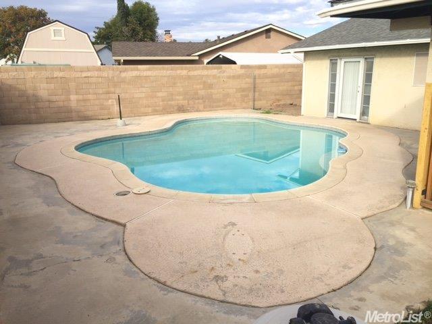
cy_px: 162
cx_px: 216
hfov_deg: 61.7
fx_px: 362
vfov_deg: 48.2
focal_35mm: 29
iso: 32
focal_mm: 4.15
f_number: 2.2
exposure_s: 1/1319
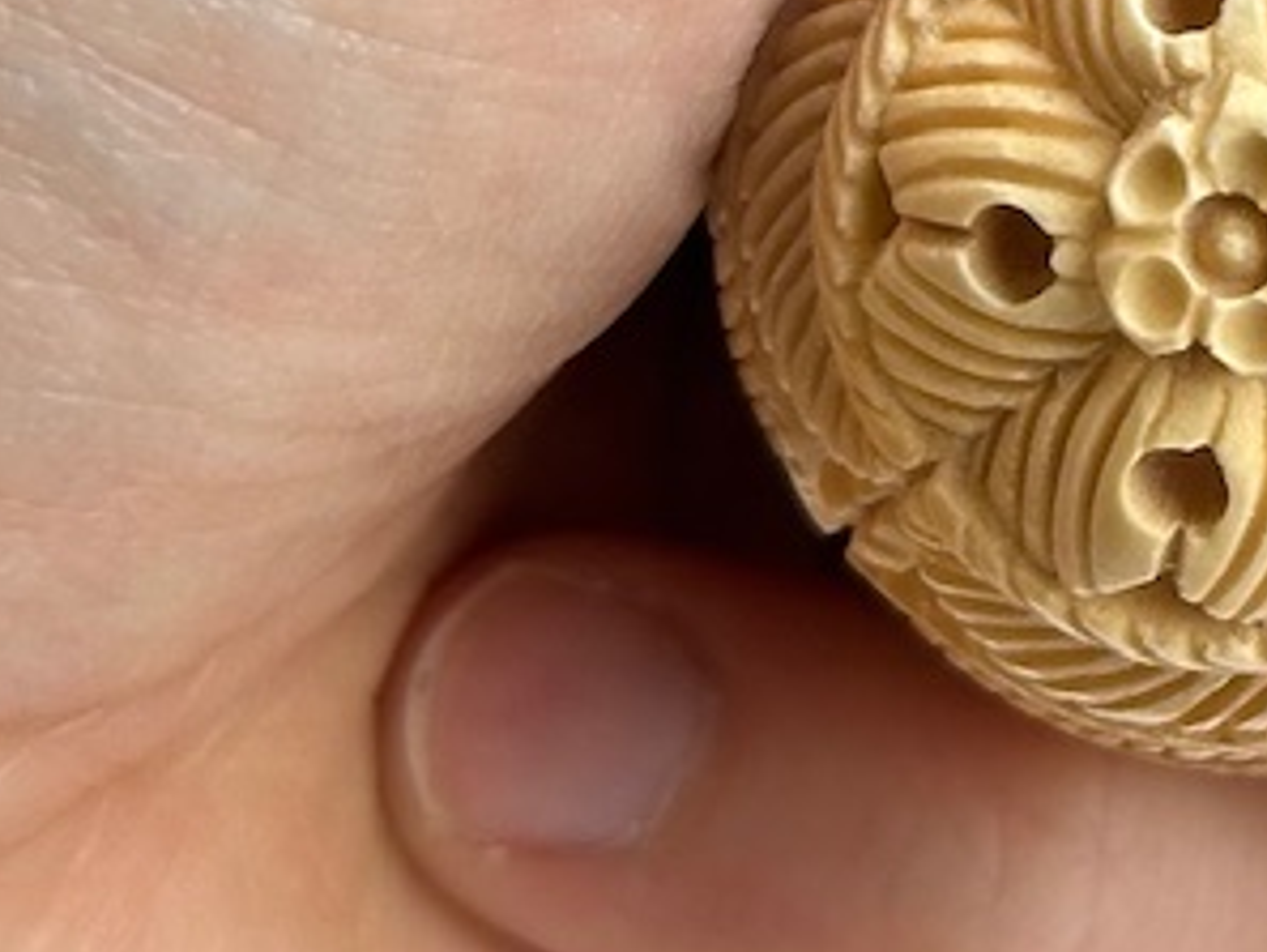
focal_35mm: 207
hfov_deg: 9.1
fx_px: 7580
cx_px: 2252
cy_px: -751
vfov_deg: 7.0
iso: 64
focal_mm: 6.86
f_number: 1.78
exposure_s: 1/442
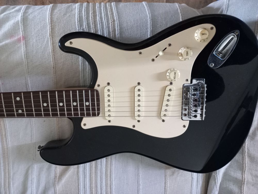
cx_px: 129
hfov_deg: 69.4
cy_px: 97
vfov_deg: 54.9
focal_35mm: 25
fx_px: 186
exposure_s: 1/25
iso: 1000
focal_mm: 4.6
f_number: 1.8
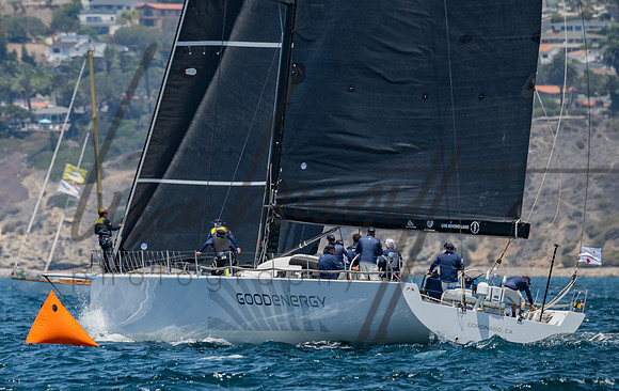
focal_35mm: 821
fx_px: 13881
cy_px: 168
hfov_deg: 2.6
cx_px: 152
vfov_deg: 1.6
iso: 320
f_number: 5.6
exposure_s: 1/1600
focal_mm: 400
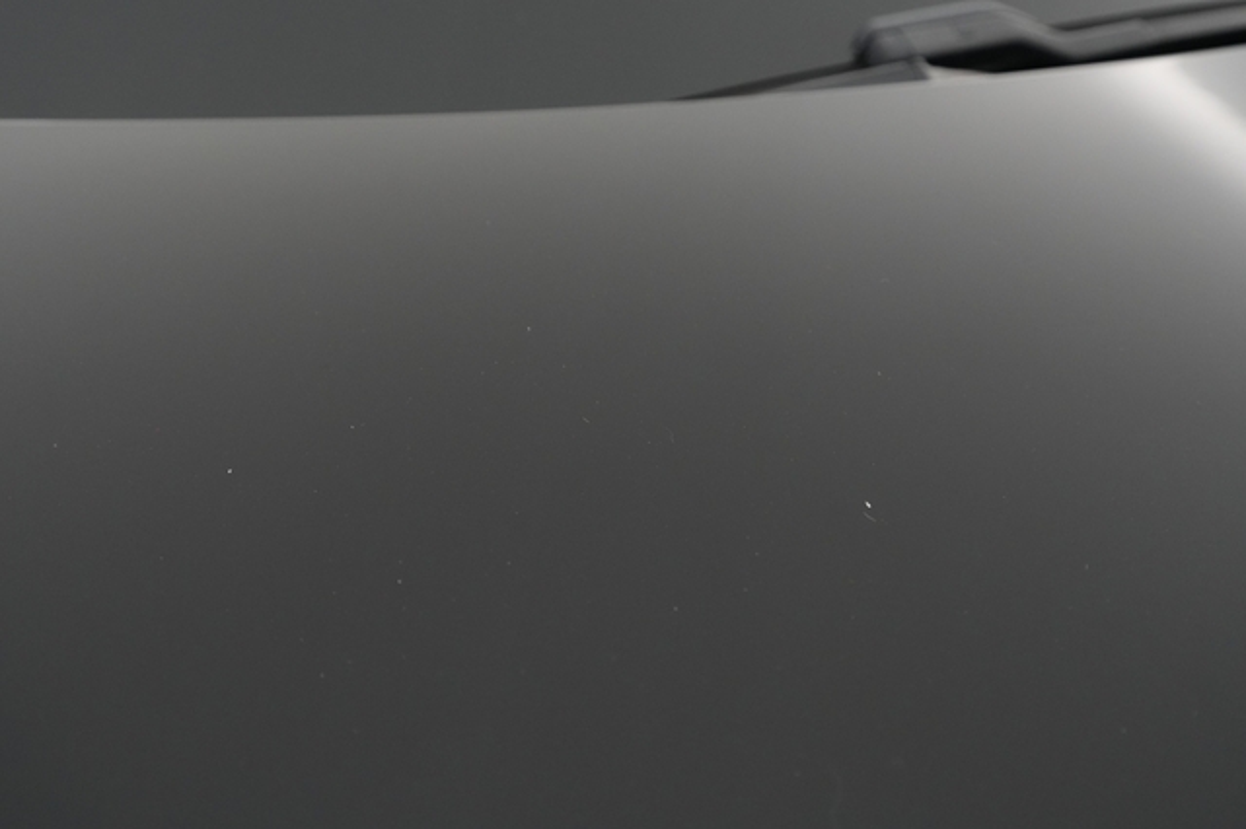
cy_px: 414
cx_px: 623
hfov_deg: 65.5
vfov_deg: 46.4
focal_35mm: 28
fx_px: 969
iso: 5000
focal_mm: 28
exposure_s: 1/100
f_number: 4.5
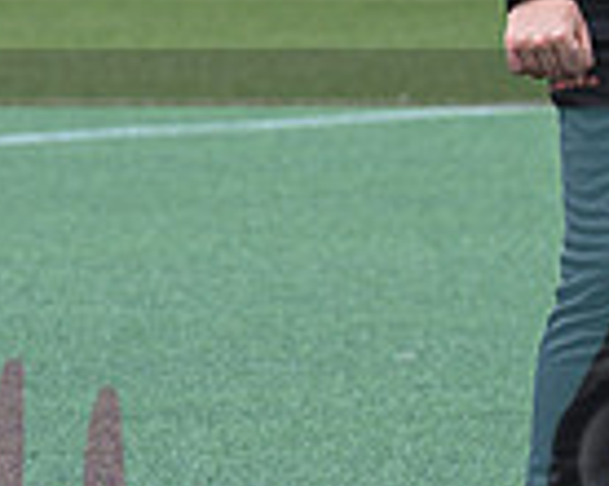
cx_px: -127
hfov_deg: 1.6
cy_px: -55
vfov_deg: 1.3
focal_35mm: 1227
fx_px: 22084
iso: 200
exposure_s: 1/1000
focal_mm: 135
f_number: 4
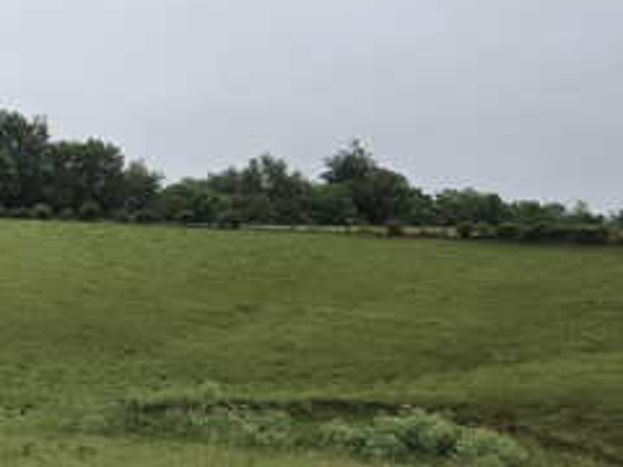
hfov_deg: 27.0
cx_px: -110
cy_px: 161
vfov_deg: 22.8
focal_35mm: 64
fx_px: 1152
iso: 25
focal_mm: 5.4
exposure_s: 1/1218
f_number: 1.8
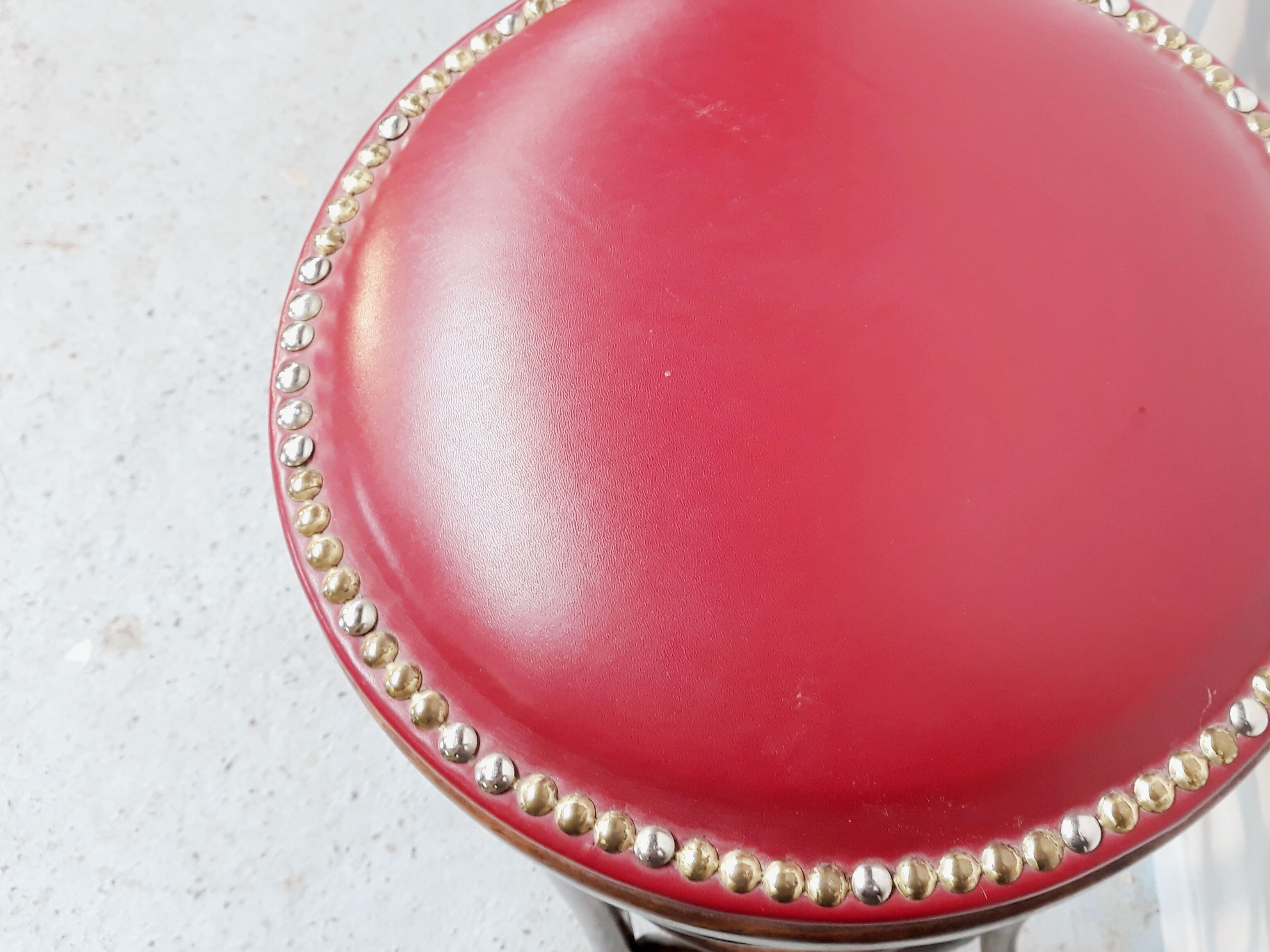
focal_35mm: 36
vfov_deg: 39.5
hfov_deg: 50.8
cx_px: 800
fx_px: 1321
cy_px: 391
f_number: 1.7
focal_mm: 3.71
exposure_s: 1/33
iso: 100
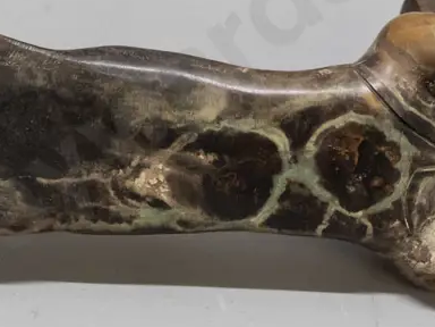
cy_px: 110
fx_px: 1609
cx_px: 150
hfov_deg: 15.4
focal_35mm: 128
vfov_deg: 11.6
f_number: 5
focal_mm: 24
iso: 3200
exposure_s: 1/125
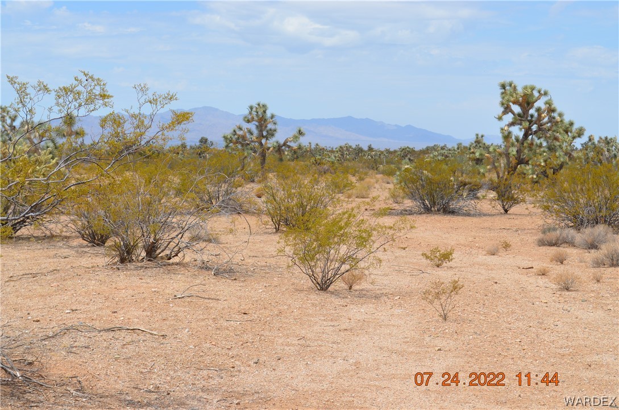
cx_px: 310
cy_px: 205
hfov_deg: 29.9
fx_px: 1158
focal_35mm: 68
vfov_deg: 20.1
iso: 100
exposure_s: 1/320
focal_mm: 45
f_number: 9
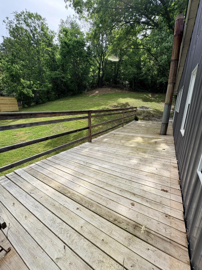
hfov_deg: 85.7
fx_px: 109
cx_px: 101
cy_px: 135
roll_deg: +0.0
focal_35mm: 14
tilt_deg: -14.3
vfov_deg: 102.1
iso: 40
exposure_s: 1/1126
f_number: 2.2
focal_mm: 2.22
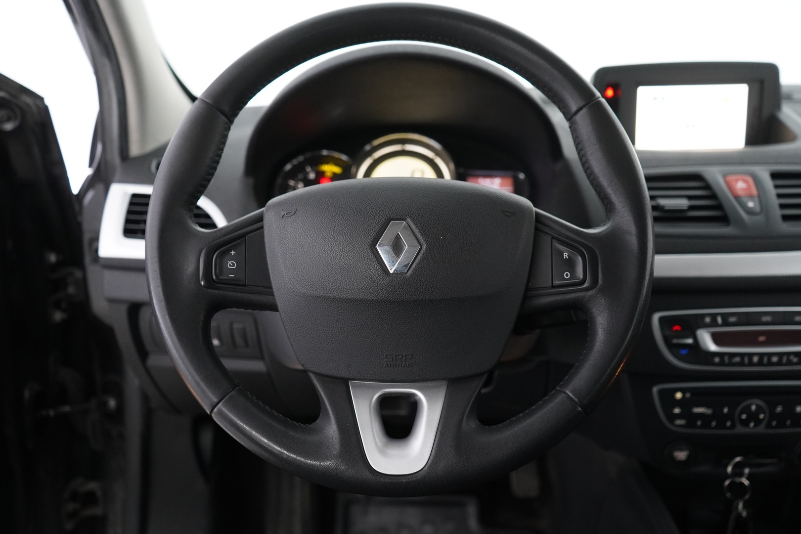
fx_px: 690
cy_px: 267
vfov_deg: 42.3
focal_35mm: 31
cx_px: 400
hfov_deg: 60.3
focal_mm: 31
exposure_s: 1/40
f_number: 4
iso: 3200
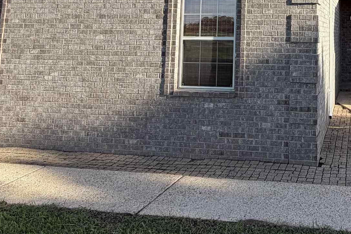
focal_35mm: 41
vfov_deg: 29.8
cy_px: -14
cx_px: 309
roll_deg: -0.4
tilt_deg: +6.6
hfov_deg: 43.7
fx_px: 400
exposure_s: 1/596
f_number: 2.2
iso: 40
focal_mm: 2.22
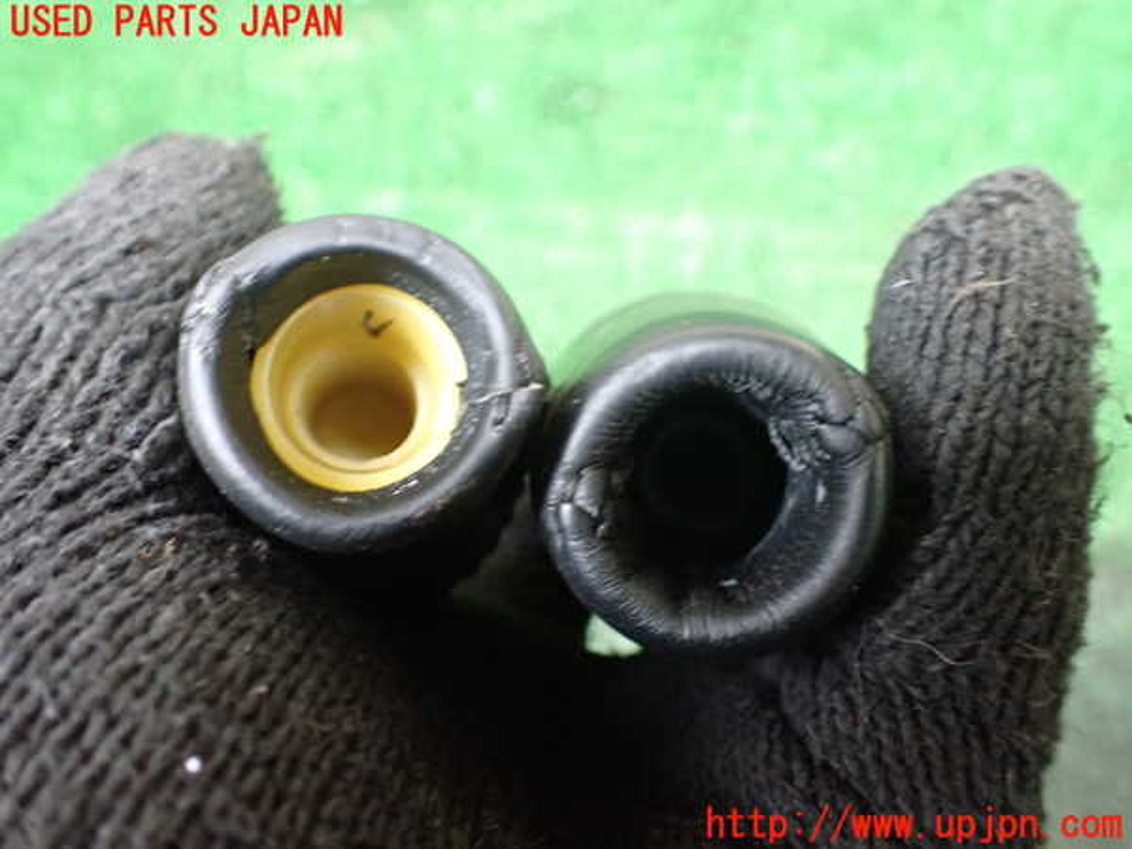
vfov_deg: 46.8
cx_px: 566
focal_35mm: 30
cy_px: 424
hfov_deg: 60.0
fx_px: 981
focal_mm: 5.4
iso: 800
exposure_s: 1/50
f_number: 2.3
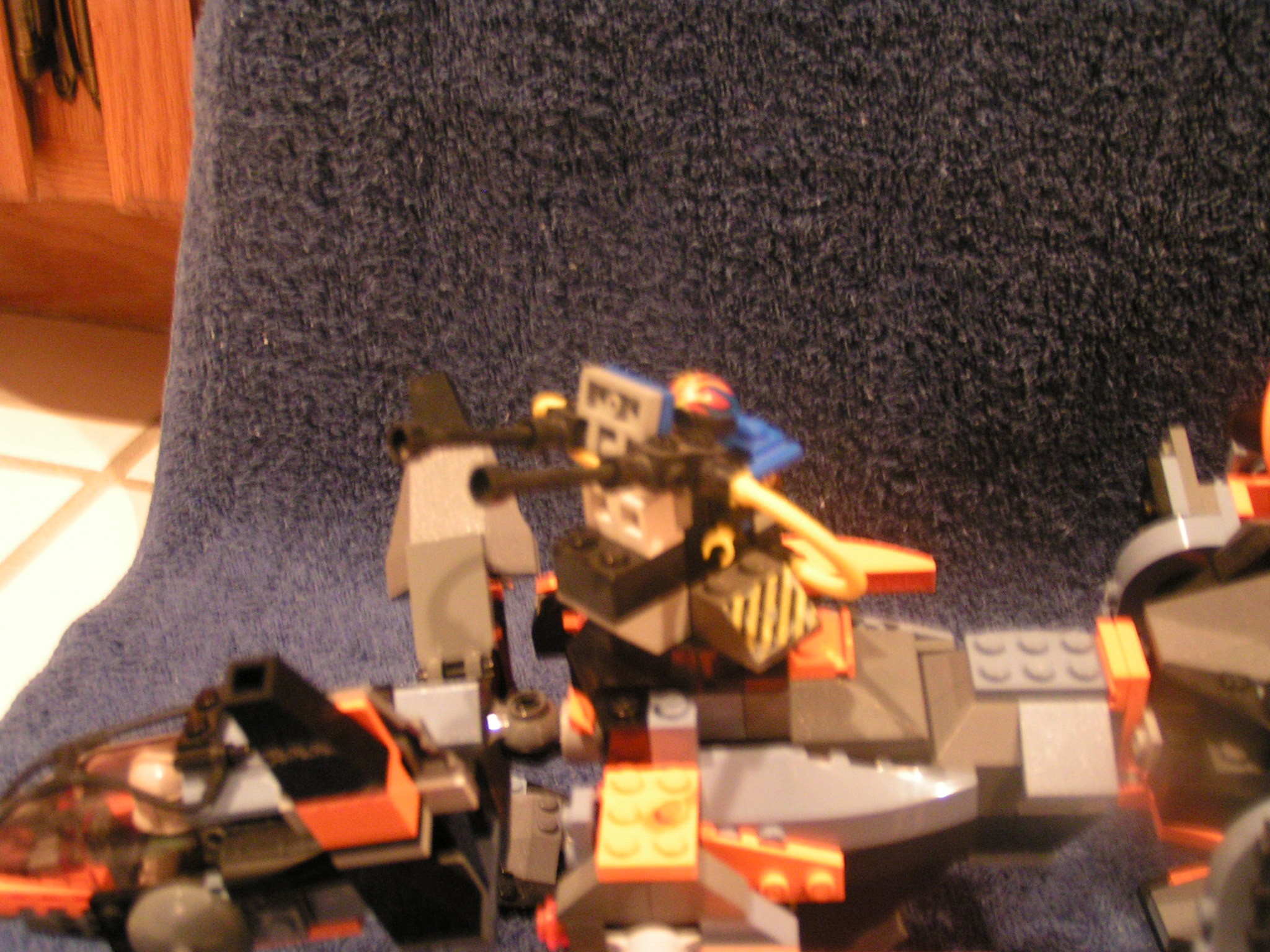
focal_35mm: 49
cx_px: 635
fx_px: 1798
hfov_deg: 38.9
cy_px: 476
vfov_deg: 29.7
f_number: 2.8
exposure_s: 1/1.6
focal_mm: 7.6
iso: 200
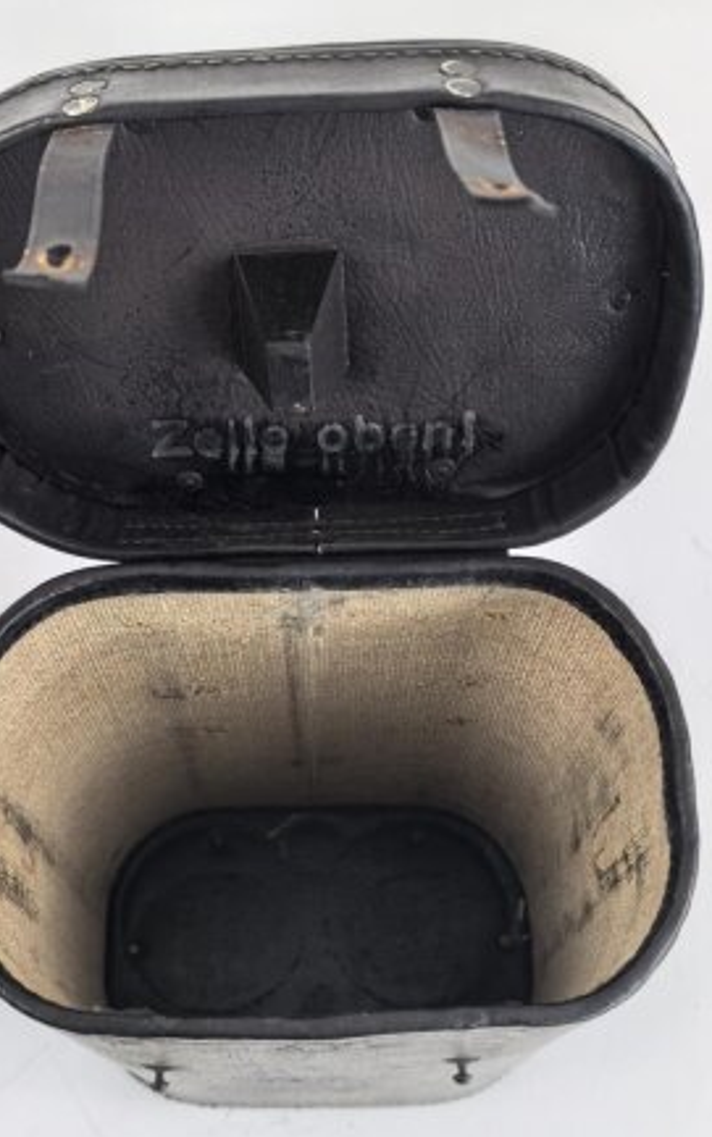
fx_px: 1303
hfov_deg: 30.5
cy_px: 565
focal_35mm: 42
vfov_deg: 47.2
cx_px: 305
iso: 800
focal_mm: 8.5
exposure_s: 1/928
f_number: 2
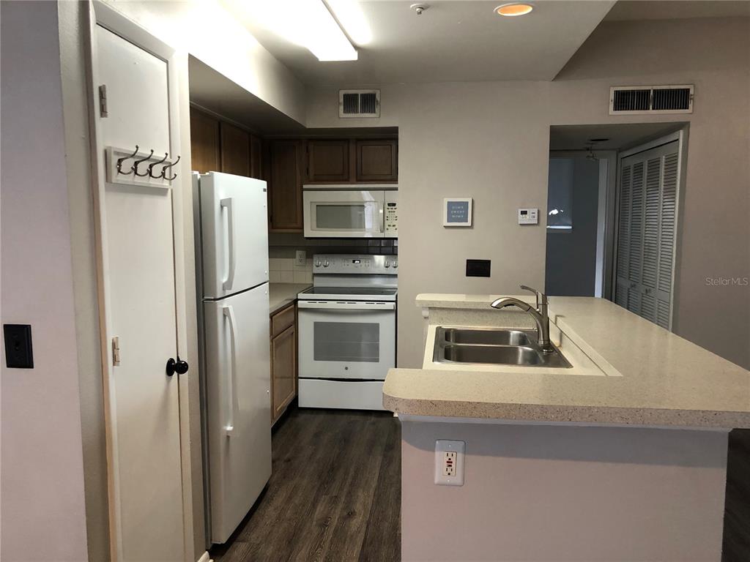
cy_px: 281
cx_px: 375
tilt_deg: -7.2
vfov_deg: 49.7
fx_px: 607
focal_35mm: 28
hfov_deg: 63.4
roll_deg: -0.2
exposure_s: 1/15
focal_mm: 3.99
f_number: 1.8
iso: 40
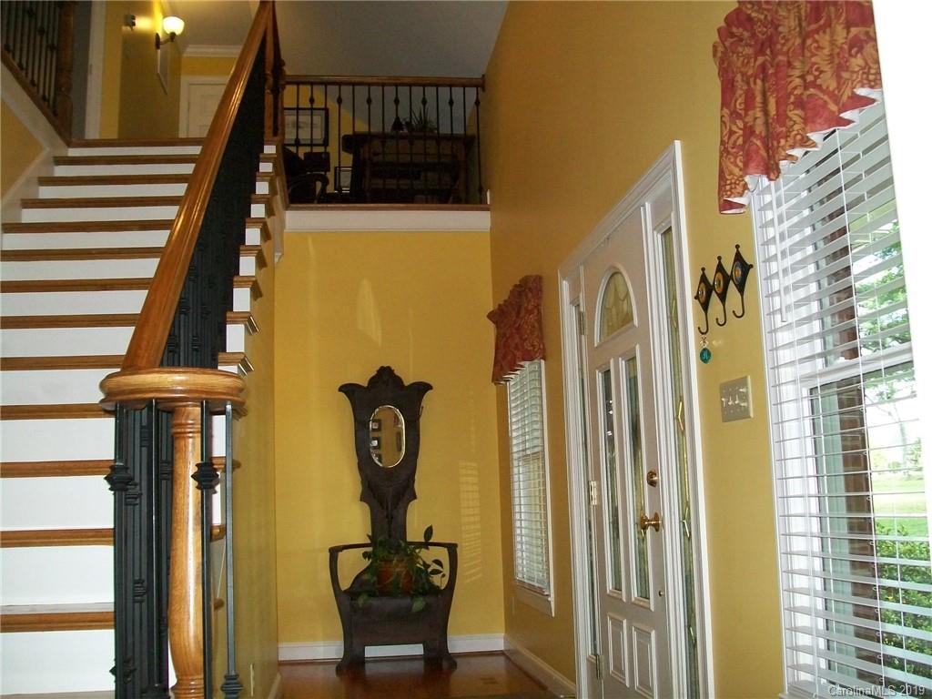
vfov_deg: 39.7
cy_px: 350
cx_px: 466
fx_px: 969
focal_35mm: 36
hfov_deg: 51.4
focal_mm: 6
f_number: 2.7
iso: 160
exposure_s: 1/60
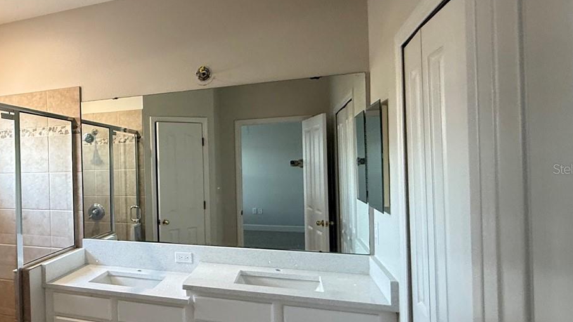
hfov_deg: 63.2
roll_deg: +1.4
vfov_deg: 42.9
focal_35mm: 27
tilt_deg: -2.1
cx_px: 106
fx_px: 410
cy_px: 169
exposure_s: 1/60
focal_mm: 2.22
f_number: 2.2
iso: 200
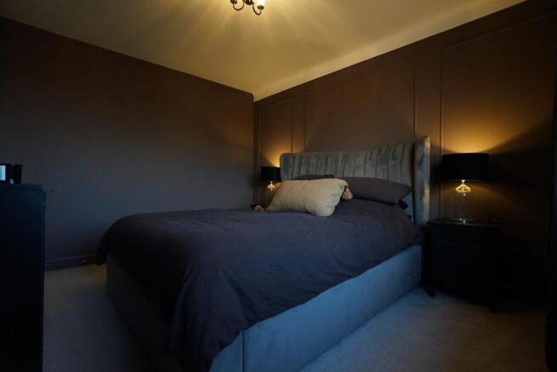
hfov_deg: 96.7
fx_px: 248
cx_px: 278
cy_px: 186
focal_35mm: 16
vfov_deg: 73.8
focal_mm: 16
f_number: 5.6
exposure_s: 1/100
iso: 2500
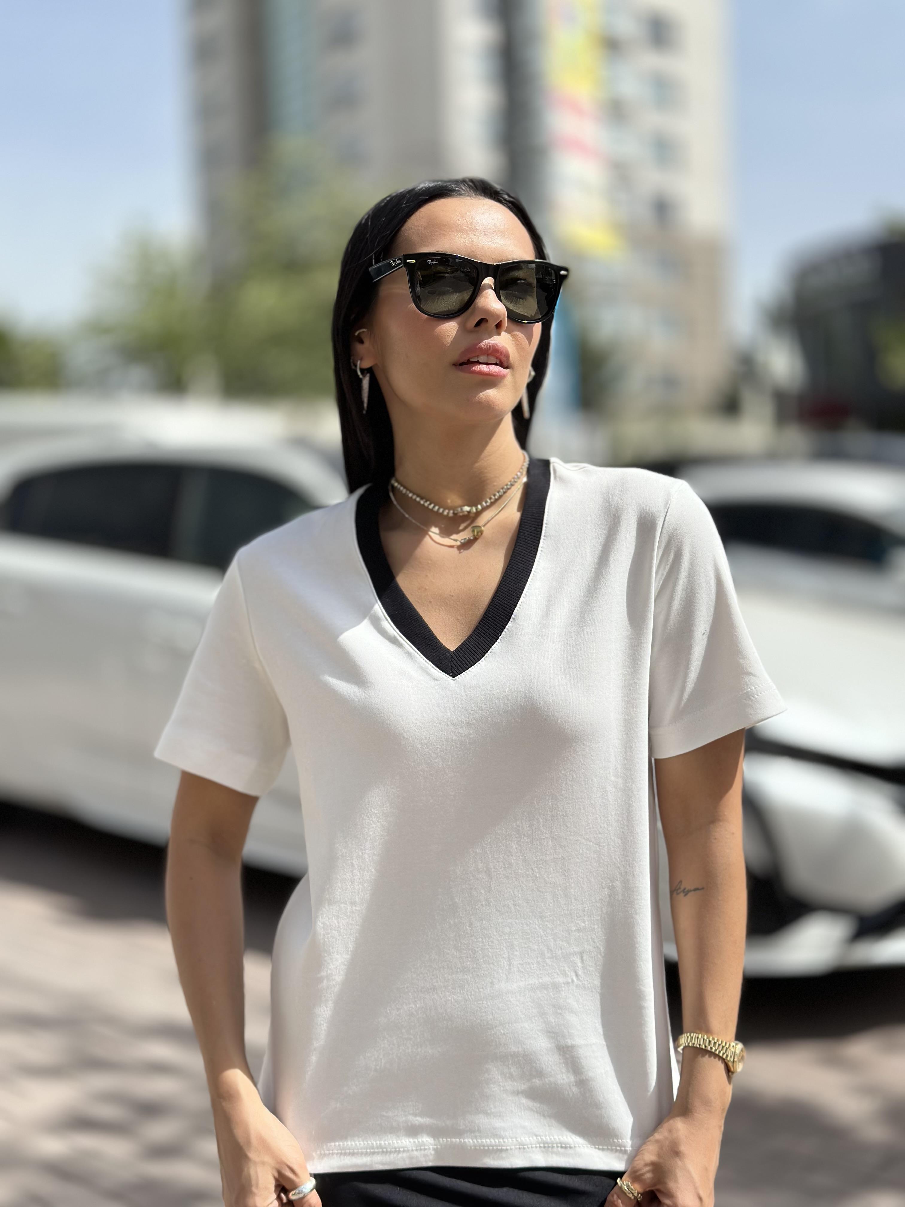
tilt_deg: -3.1
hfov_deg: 30.3
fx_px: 1673
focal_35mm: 48
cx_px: 452
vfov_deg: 39.7
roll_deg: +0.6
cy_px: 604
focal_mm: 6.86
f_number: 1.78
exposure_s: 1/6211
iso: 100
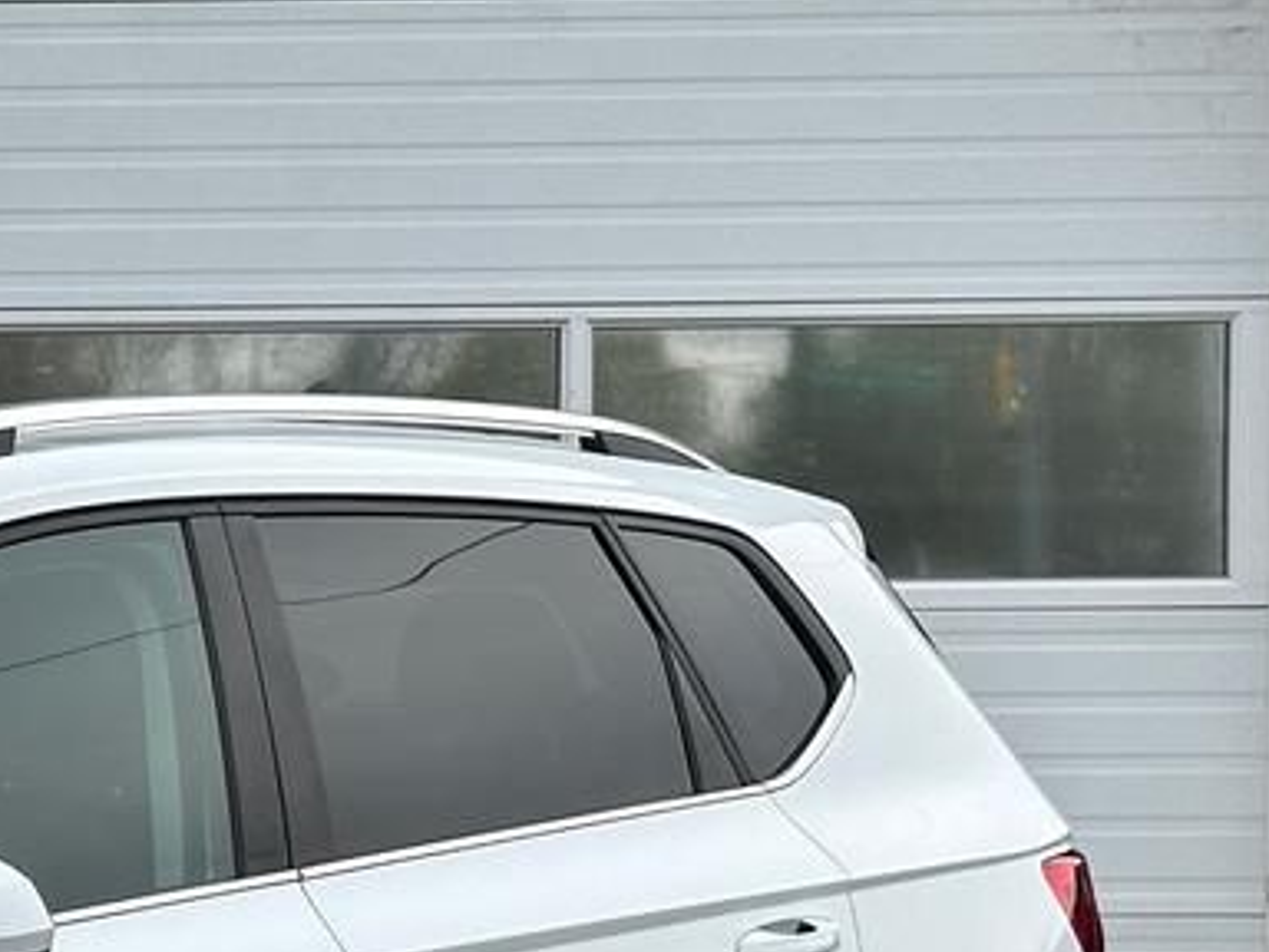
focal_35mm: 160
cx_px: -598
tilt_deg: -3.1
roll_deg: +0.7
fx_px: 5865
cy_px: 813
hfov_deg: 11.8
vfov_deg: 9.2
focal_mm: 6.86
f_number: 1.78
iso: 64
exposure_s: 1/734
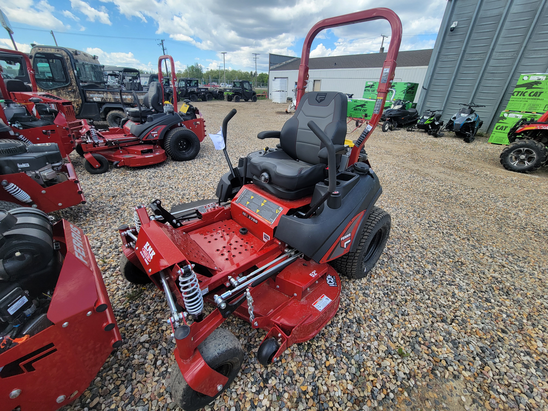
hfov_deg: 106.2
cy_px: 206
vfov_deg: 89.9
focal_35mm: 13
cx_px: 274
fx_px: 206
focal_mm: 2.2
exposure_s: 1/829
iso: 50
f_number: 2.2
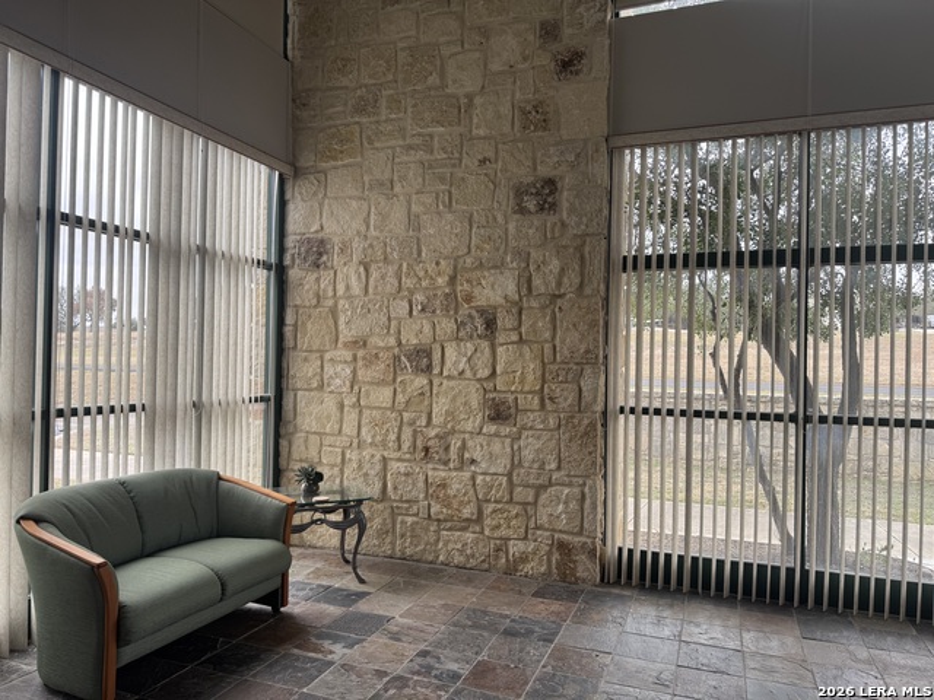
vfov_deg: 56.8
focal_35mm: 24
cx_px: 467
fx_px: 648
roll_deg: -1.2
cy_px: 350
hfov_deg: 71.6
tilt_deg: +0.1
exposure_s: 1/121
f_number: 1.78
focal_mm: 6.76
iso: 64
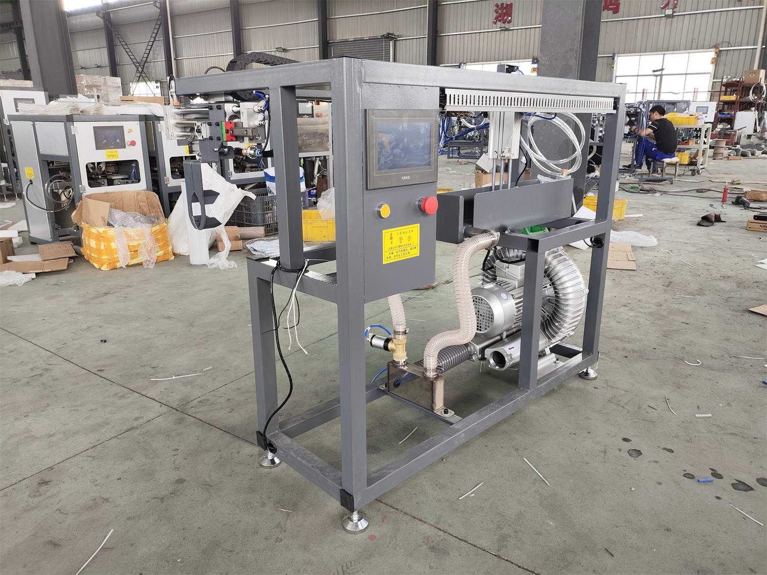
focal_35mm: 25
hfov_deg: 69.4
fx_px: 554
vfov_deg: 54.9
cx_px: 384
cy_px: 288
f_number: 1.79
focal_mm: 4.71
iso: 99
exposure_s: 1/41.1
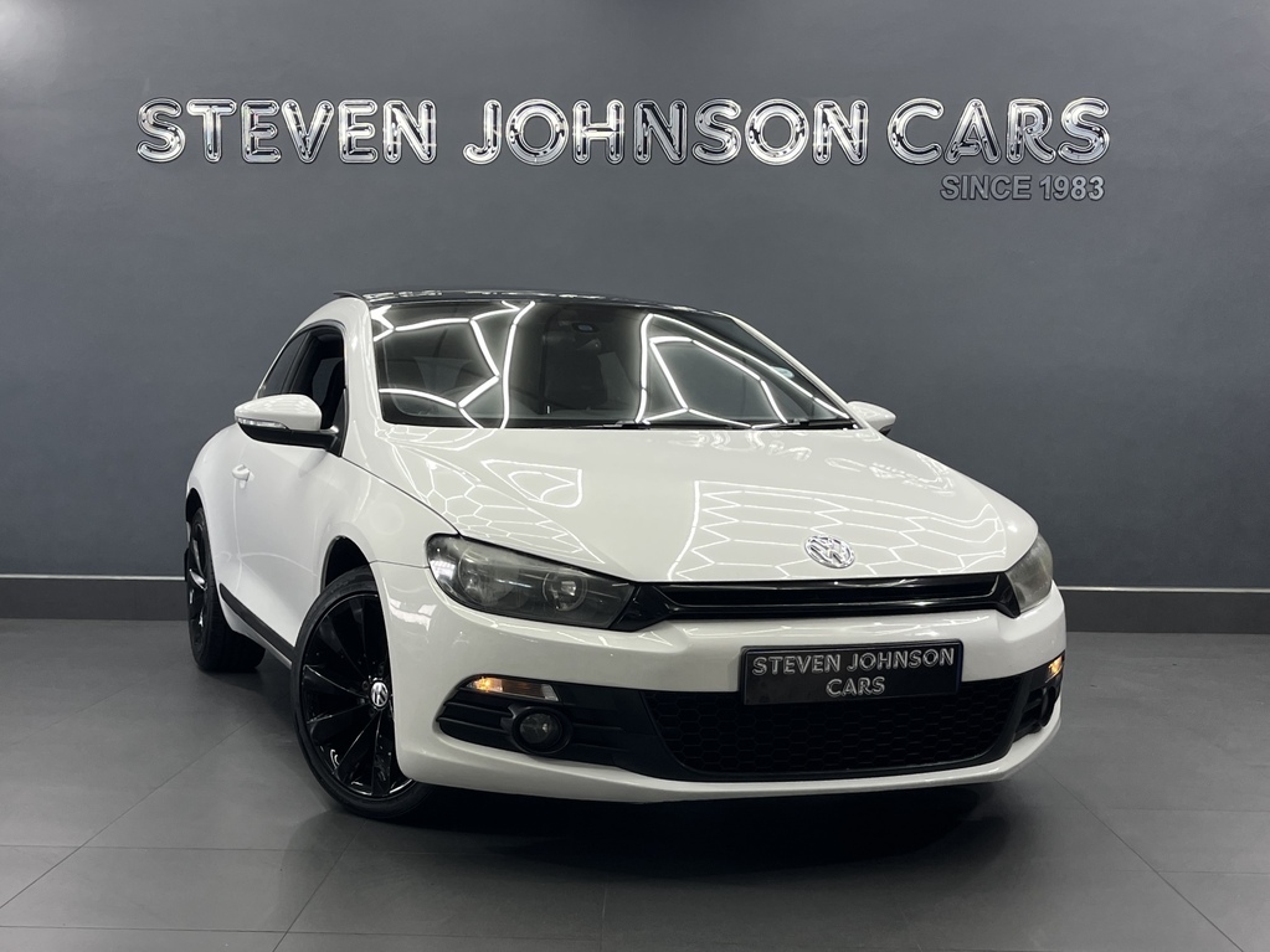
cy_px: 476
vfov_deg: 53.1
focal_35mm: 26
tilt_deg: -7.5
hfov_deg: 67.3
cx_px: 635
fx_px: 954
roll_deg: +2.2
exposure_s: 1/100
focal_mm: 5.1
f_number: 1.6
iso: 50
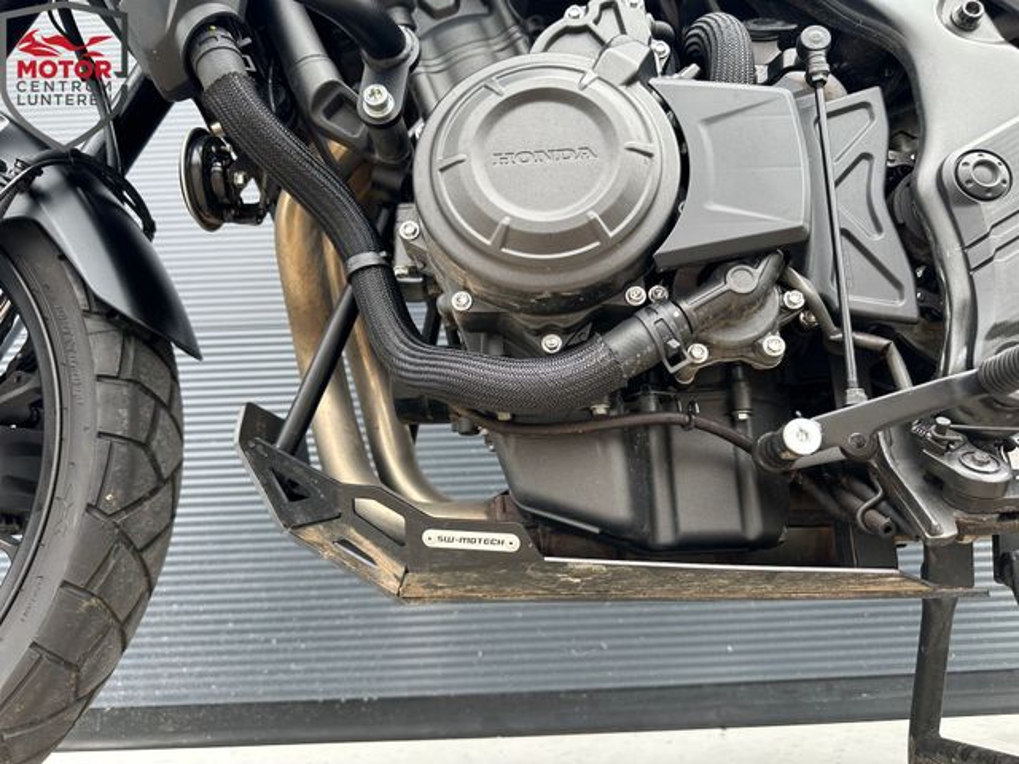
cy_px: 382
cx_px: 510
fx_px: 706
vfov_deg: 56.8
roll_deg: +2.9
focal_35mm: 24
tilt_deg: +16.7
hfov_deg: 71.6
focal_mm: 6.86
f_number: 1.78
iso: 64
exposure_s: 1/121
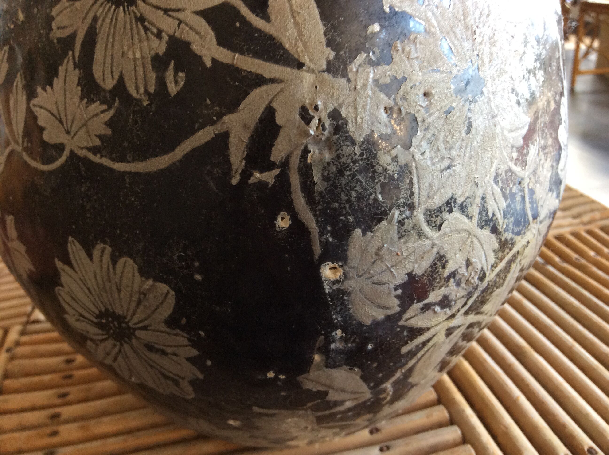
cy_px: 228
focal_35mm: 32
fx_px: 562
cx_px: 304
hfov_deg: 56.9
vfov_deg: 44.1
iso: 80
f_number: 2.4
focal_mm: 3.3
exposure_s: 1/25
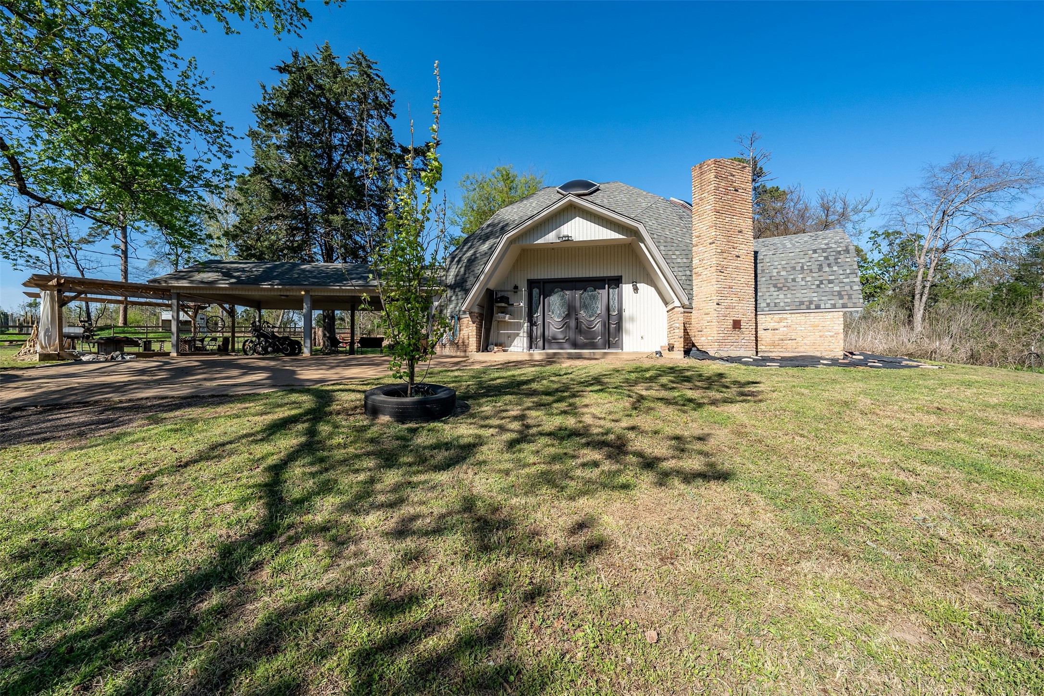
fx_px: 406
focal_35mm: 14
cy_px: 348
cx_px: 522
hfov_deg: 104.3
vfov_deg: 81.2
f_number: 8
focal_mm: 14
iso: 800
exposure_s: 1/4000
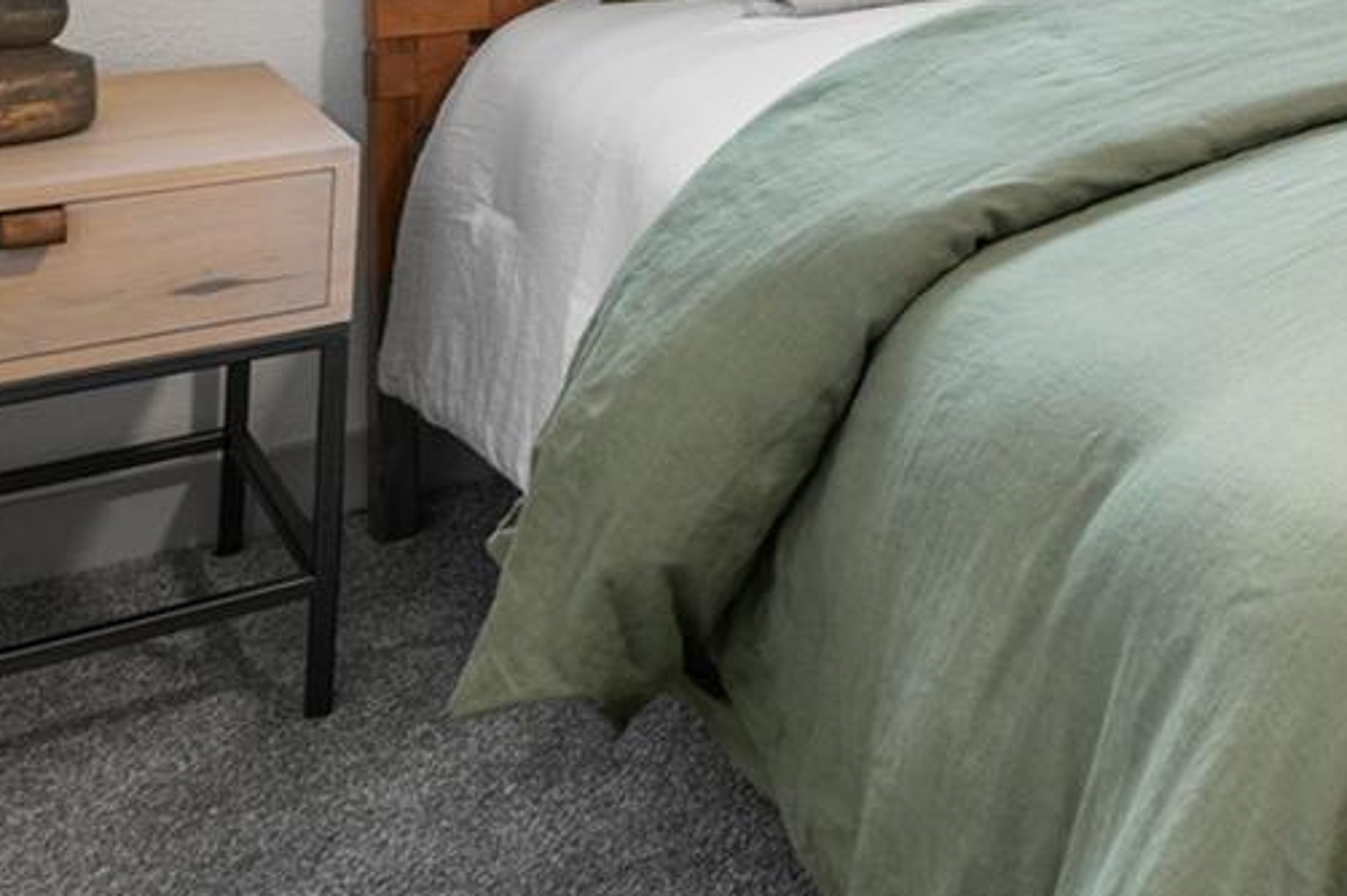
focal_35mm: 53
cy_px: -318
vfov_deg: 22.5
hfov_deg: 29.9
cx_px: 1763
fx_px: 1967
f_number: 8
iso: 400
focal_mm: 16.5
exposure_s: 1/4
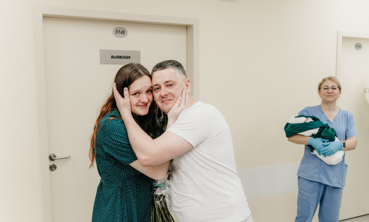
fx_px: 393
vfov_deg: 31.5
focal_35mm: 40
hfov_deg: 50.2
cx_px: 195
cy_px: 124
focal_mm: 35
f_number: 4
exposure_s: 1/160
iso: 400
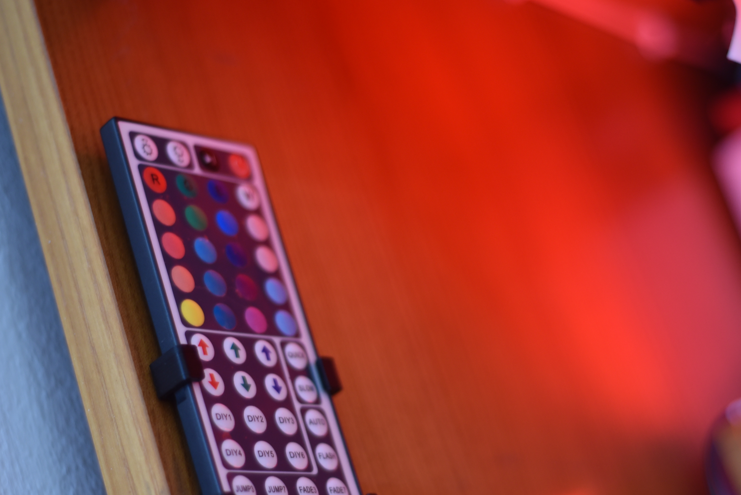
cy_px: 338
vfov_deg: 17.7
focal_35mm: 77
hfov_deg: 26.3
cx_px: 425
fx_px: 1586
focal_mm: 50
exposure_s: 1/50
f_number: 1.8
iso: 800
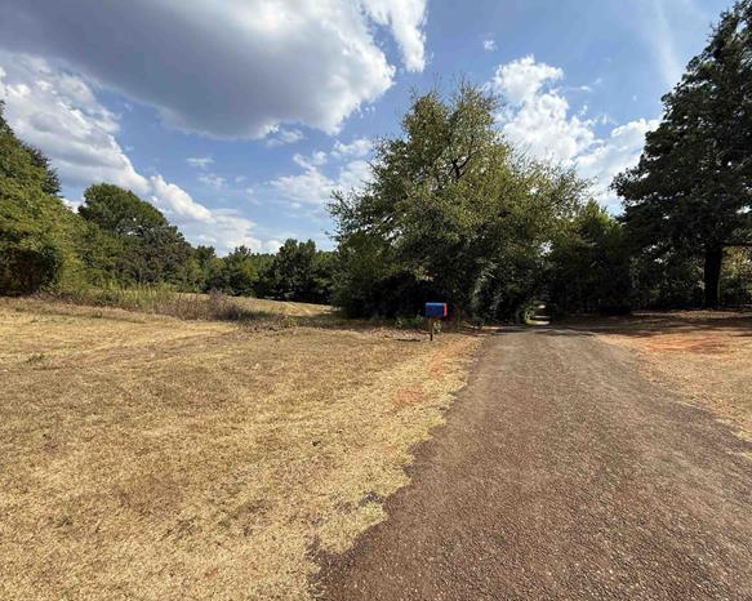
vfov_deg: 84.0
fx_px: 334
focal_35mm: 15
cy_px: 299
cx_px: 402
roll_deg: -0.8
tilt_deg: -2.9
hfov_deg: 96.7
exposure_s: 1/1464
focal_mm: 2.22
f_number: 2.2
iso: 50
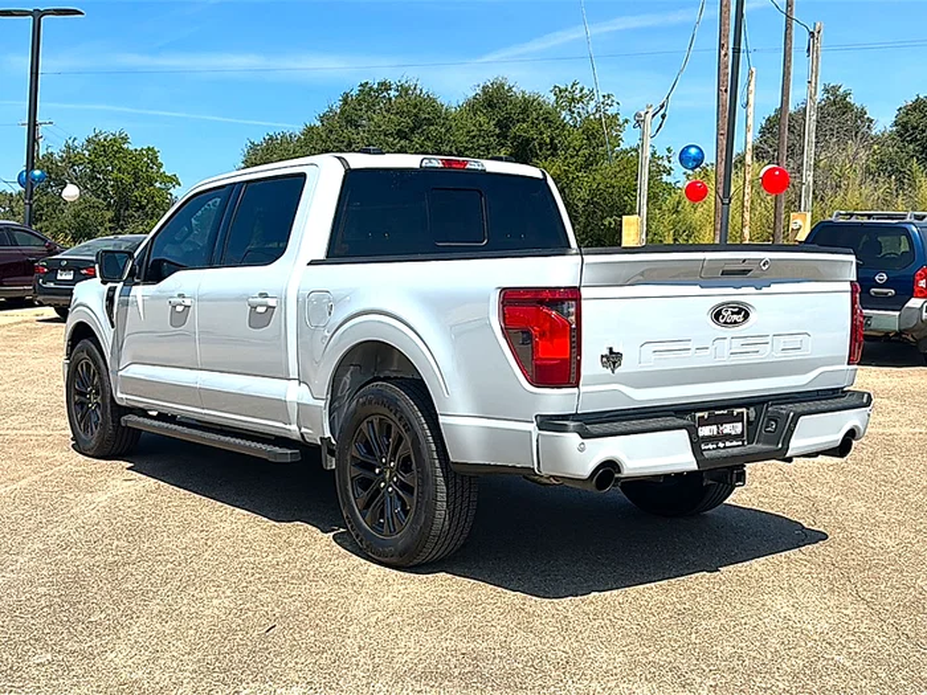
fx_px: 991
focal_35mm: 37
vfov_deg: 38.7
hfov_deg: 50.1
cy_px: 348
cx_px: 464
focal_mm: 6.86
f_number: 1.78
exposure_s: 1/5917
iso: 80
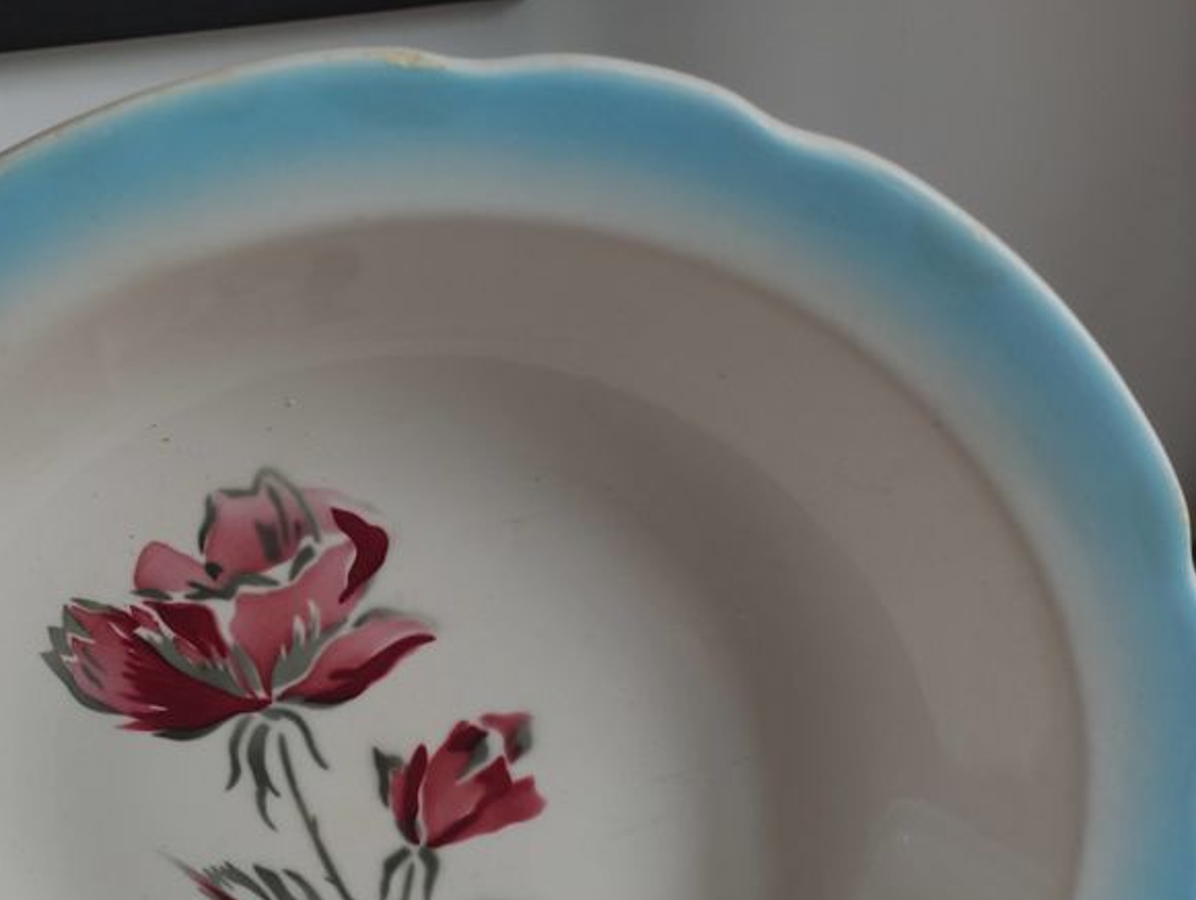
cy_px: 703
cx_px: 329
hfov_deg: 42.7
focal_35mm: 43
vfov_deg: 32.8
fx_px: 1487
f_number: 1.89
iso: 118
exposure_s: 1/100
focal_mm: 5.43
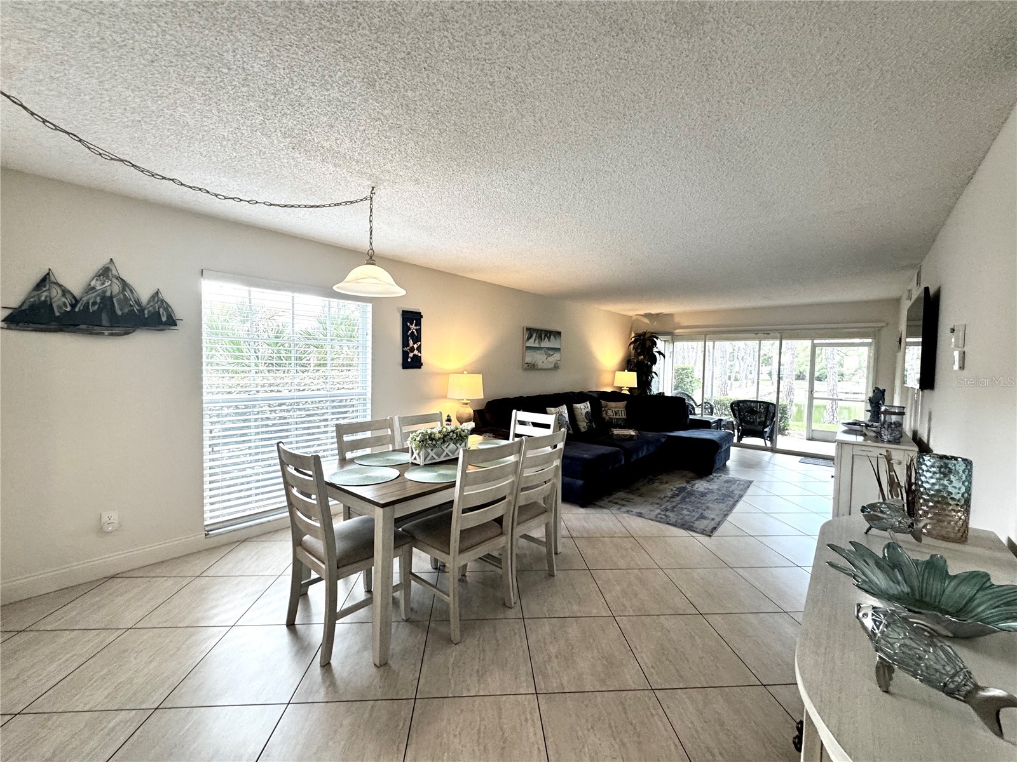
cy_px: 381
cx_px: 508
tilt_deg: -3.1
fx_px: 411
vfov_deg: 85.7
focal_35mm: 14
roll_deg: -1.8
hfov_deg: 102.1
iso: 200
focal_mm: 2.22
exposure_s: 1/120
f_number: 2.2
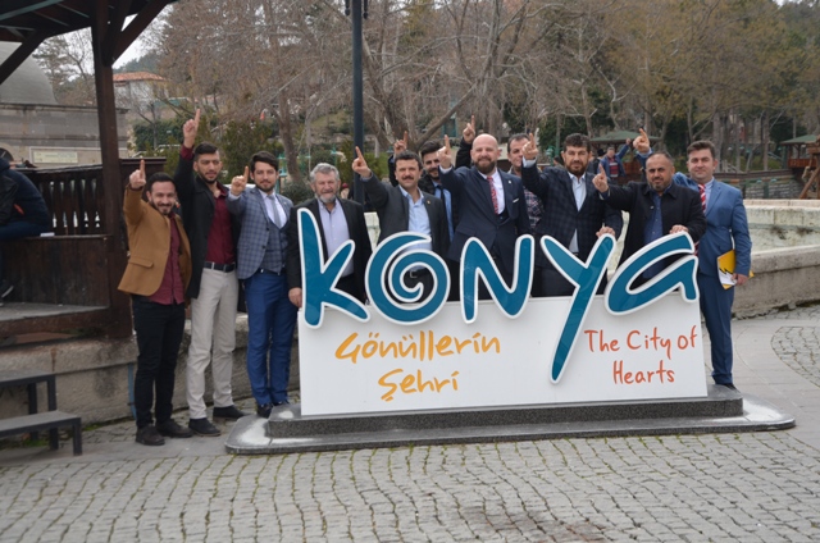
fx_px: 1193
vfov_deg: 25.6
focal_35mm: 52
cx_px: 410
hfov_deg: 37.9
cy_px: 272
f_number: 5.6
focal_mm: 35
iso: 100
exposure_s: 1/250
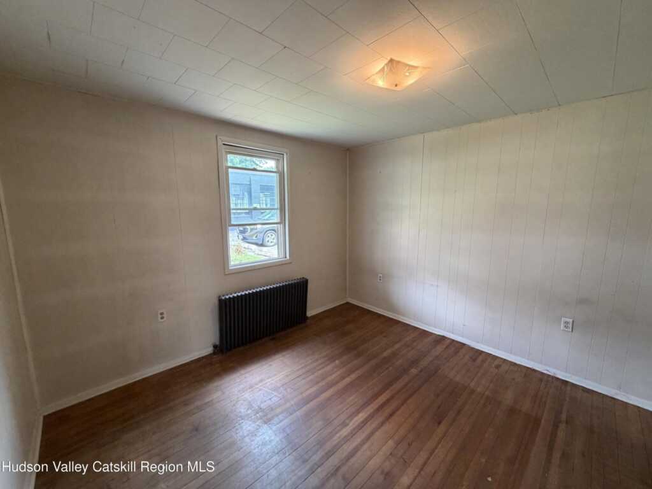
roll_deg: -0.3
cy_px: 244
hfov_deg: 102.1
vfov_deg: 85.7
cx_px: 326
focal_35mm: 14
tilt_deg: -8.0
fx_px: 264
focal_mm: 2.22
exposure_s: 1/60
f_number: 2.2
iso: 250
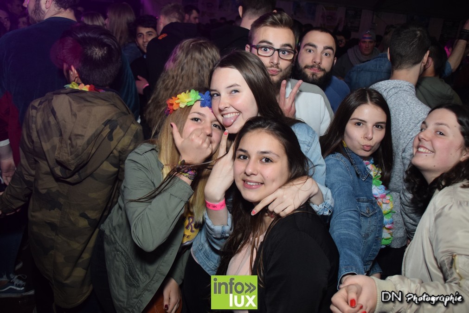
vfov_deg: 43.6
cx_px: 234
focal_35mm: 30
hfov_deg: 61.9
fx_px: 391
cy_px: 156
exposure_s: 1/50
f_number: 3.5
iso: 1600
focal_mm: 20
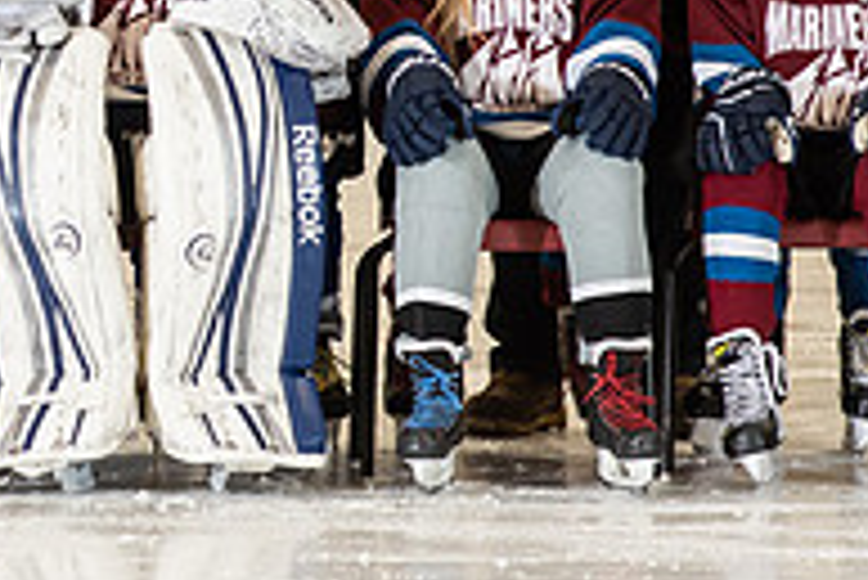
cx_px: -282
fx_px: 8421
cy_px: -172
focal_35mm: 349
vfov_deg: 3.9
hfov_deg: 5.9
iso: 800
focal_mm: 85
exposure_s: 1/250
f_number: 5.6
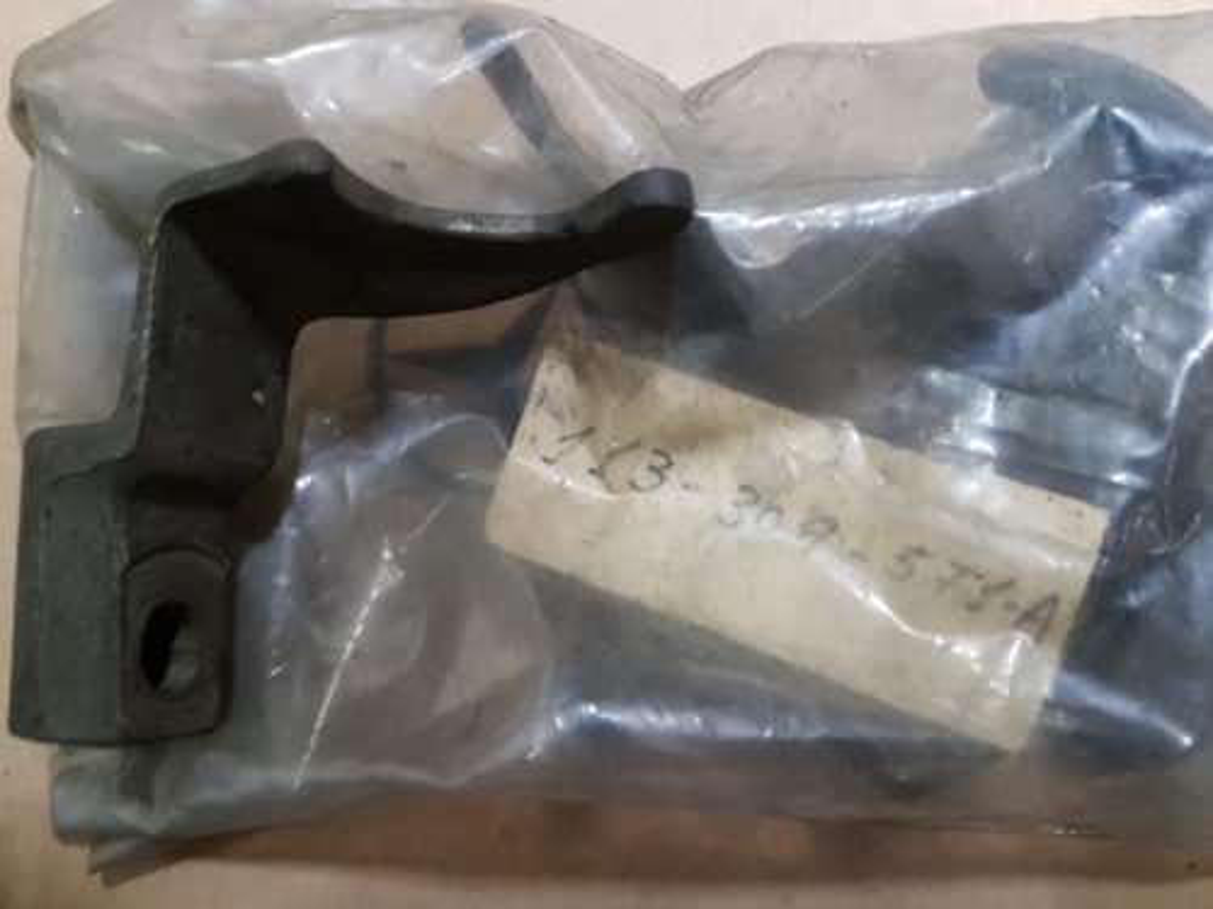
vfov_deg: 53.1
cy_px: 454
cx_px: 606
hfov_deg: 67.3
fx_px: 911
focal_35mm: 26
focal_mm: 4.2
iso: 250
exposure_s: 1/11
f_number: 1.7
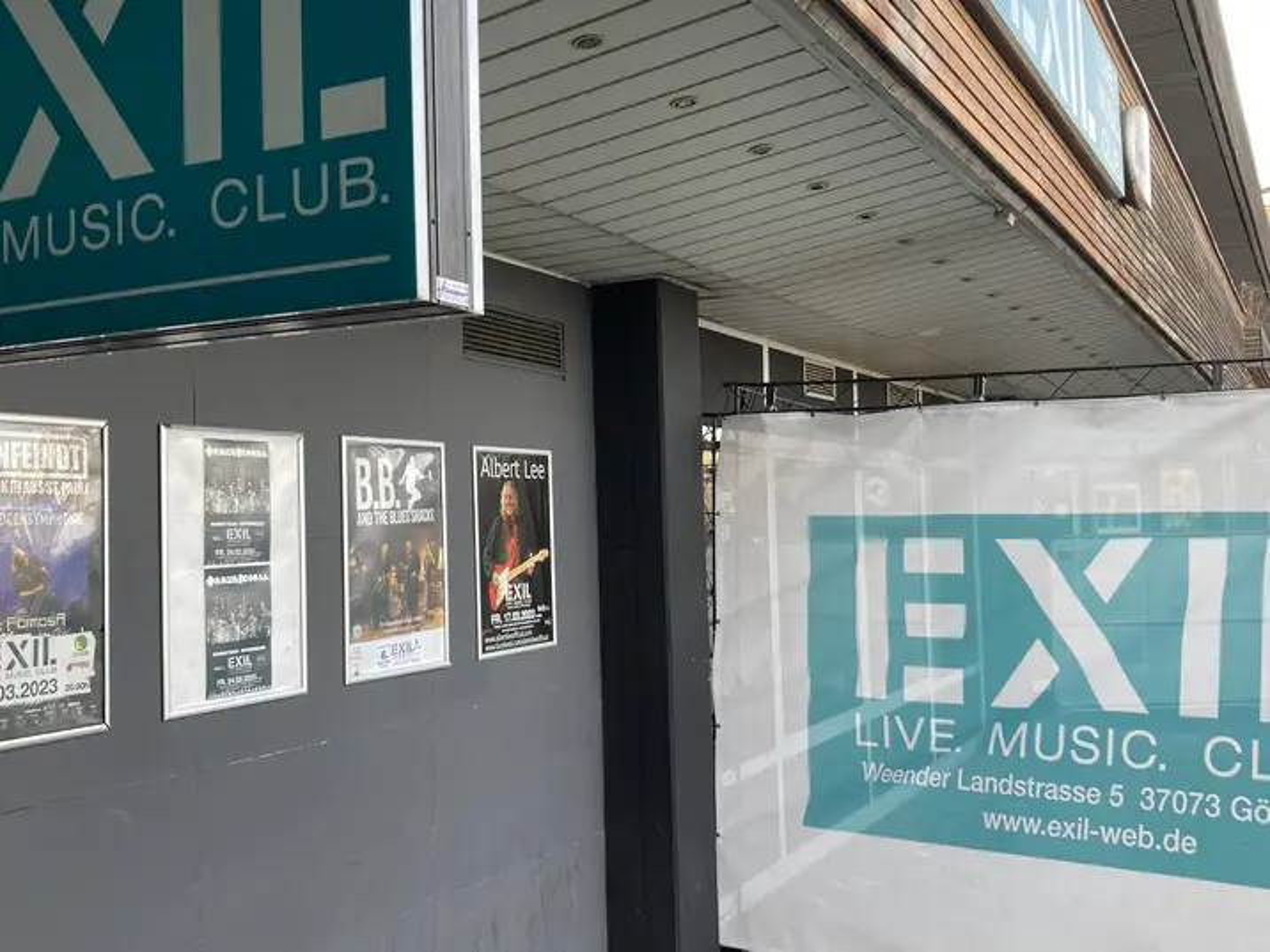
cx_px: 635
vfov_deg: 49.7
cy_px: 476
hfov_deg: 63.4
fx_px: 1027
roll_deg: +1.2
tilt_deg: +1.8
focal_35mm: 28
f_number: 1.8
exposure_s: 1/122
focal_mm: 3.99
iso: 25
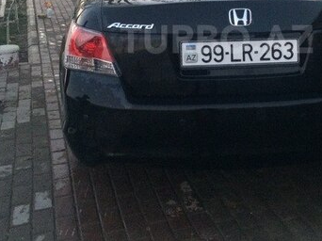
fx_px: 521
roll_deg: +0.3
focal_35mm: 56
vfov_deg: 25.5
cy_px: 39
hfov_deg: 34.0
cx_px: 217
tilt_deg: -10.8
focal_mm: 4.15
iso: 320
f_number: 2.2
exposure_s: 1/33
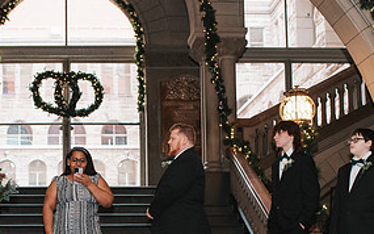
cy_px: 203
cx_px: 64
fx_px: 815
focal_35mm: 80
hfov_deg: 25.3
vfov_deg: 16.1
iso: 1000
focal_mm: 35
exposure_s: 1/200
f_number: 3.5
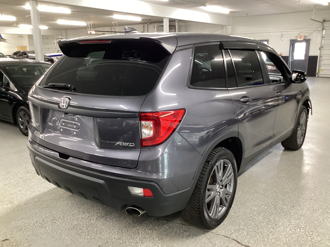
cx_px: 165
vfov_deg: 45.4
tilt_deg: -15.3
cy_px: 124
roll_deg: +0.5
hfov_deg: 58.4
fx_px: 296
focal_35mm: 31
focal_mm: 3.3
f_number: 2.4
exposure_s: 1/33
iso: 320
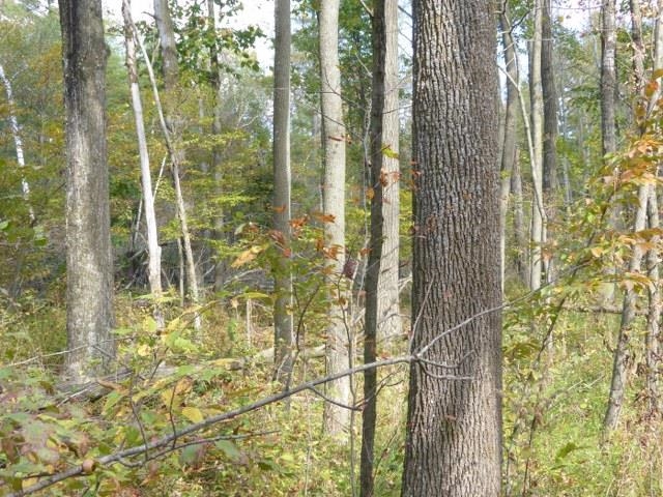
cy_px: 248
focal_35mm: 47
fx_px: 900
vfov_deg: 30.9
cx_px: 332
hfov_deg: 40.4
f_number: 4.2
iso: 100
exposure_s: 1/100
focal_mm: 8.5
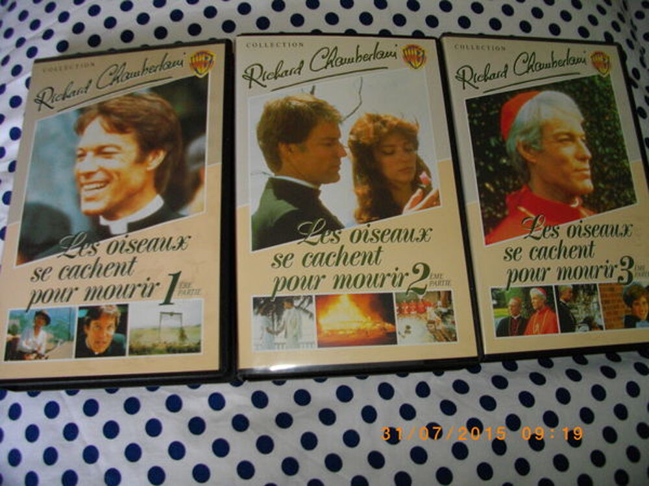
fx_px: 600
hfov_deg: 56.8
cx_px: 324
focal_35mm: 32
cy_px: 243
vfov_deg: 44.2
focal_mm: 5.7
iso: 200
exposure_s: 1/50
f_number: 2.9
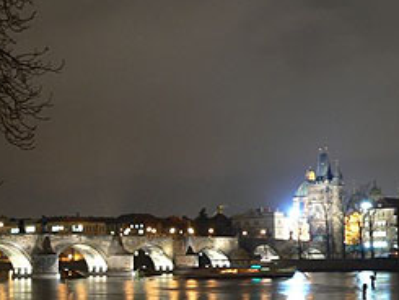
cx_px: 109
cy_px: 243
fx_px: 784
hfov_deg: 28.2
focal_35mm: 68
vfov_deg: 21.4
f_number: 2.8
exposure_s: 5
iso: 80
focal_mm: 6.2
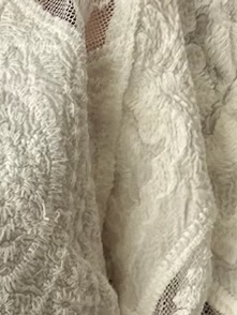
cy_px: 600
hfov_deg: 8.5
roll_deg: +1.2
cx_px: -197
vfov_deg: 10.9
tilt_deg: -9.4
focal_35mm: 167
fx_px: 1522
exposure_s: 1/927
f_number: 1.78
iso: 80
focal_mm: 6.86
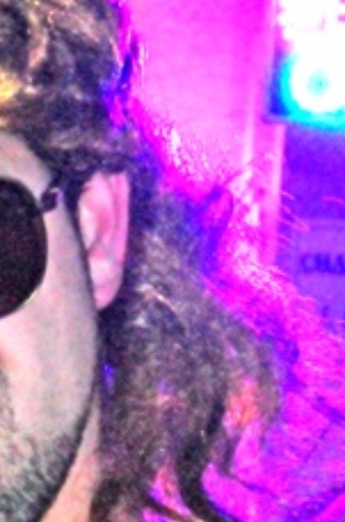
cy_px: 625
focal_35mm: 116
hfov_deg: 11.4
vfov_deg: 16.9
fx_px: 1675
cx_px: -145
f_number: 5
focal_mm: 22
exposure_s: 1/13
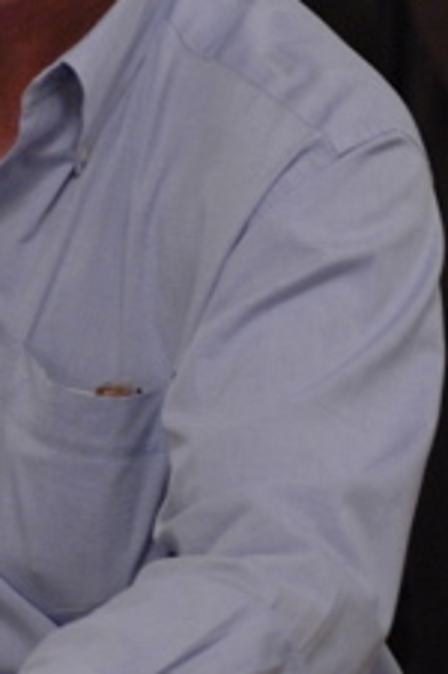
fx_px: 6085
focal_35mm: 325
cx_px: -60
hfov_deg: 4.2
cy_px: 324
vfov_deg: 6.3
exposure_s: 1/80
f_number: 4.5
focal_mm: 70
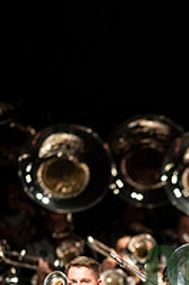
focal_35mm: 680
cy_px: 285
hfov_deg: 2.0
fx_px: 5373
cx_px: 210
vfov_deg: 3.0
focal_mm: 300
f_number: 2.8
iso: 3200
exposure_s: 1/500
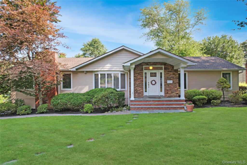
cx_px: 124
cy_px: 82
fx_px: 151
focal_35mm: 22
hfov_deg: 78.6
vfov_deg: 57.2
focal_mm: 8.4
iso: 100
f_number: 2.8
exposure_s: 1/640
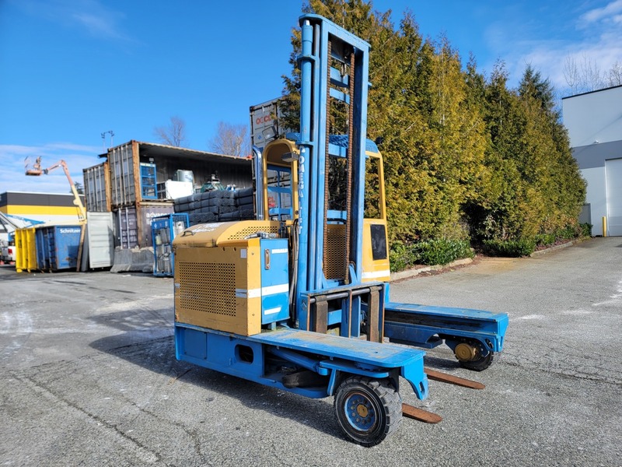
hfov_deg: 71.6
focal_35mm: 24
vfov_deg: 56.8
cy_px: 234
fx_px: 431
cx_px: 311
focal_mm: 6.7
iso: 16
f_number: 1.8
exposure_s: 1/652
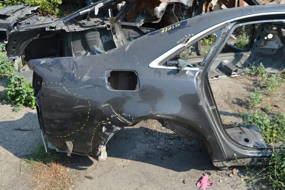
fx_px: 249
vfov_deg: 41.6
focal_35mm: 32
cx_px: 142
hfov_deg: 59.5
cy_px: 95
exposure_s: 1/160
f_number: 6.3
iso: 100
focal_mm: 21
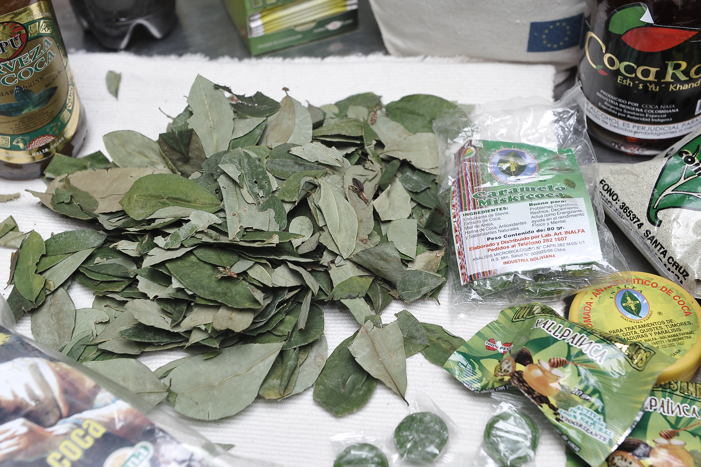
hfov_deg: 33.4
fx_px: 1168
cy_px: 228
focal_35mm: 60
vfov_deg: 22.6
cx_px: 349
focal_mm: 48
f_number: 6.3
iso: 400
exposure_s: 1/125
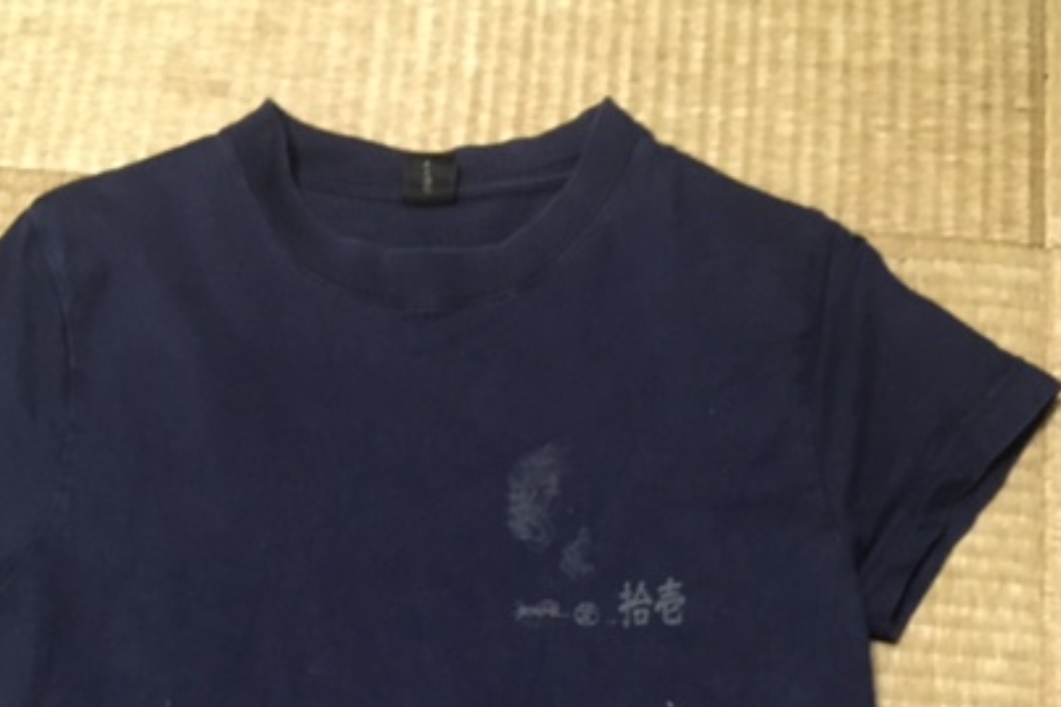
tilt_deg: -76.1
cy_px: 773
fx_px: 1415
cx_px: 457
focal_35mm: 48
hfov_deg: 41.0
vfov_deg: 26.0
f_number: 2.2
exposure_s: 1/15
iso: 250
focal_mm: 4.15
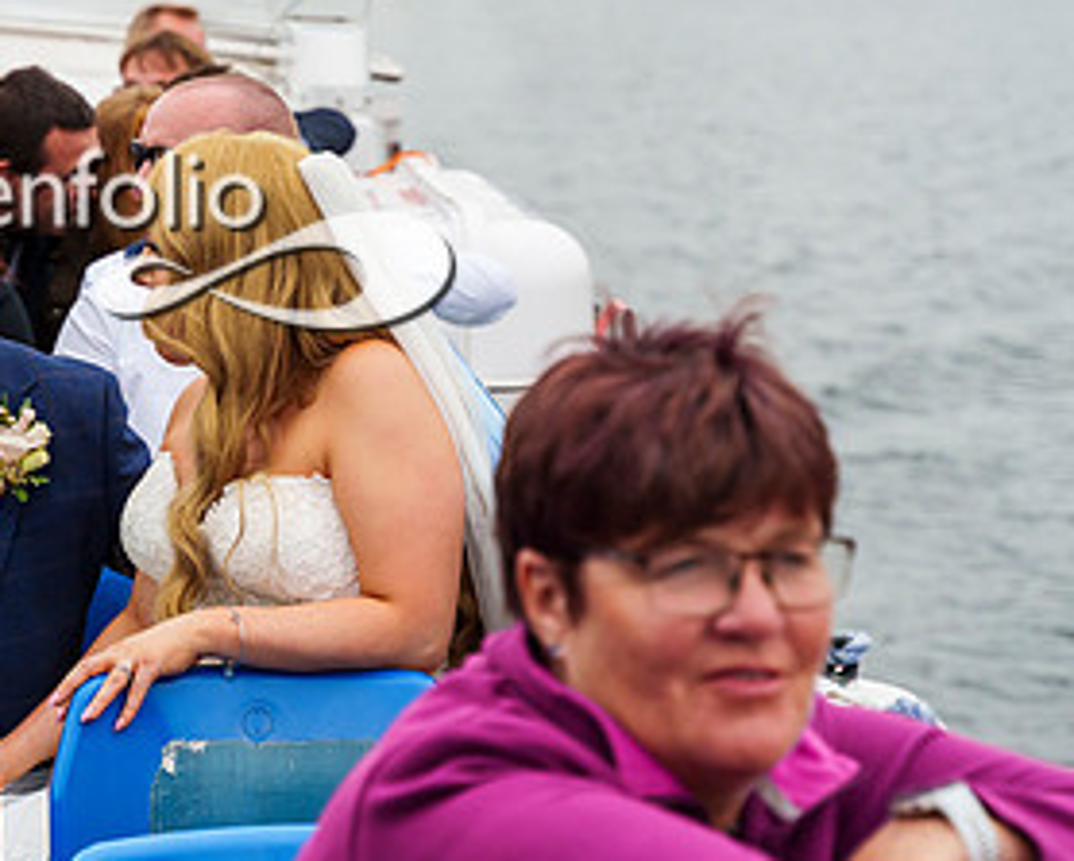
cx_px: 231
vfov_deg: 12.1
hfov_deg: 15.1
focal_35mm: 127
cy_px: 262
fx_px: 4041
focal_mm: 62
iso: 800
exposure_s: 1/1600
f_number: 3.5
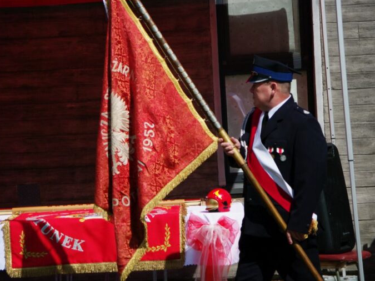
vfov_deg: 7.9
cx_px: 174
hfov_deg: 10.5
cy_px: 140
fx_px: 2042
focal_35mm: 189
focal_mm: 115
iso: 400
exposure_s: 1/3000
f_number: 4.5
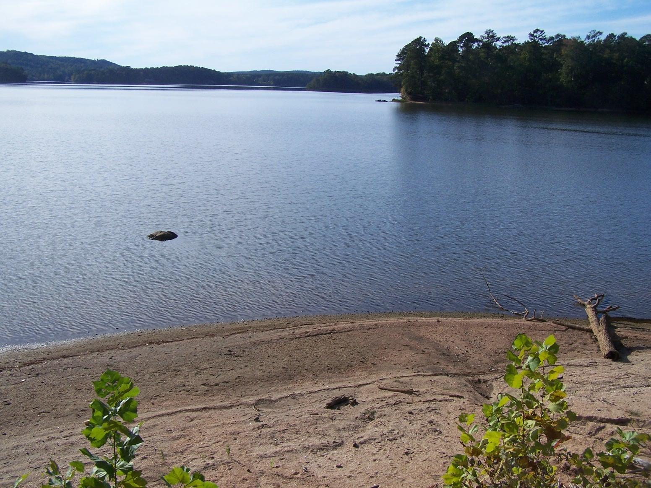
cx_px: 326
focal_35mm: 38
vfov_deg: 37.7
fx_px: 715
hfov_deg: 49.0
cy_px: 244
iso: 80
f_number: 4
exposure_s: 1/1000
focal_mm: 6.3
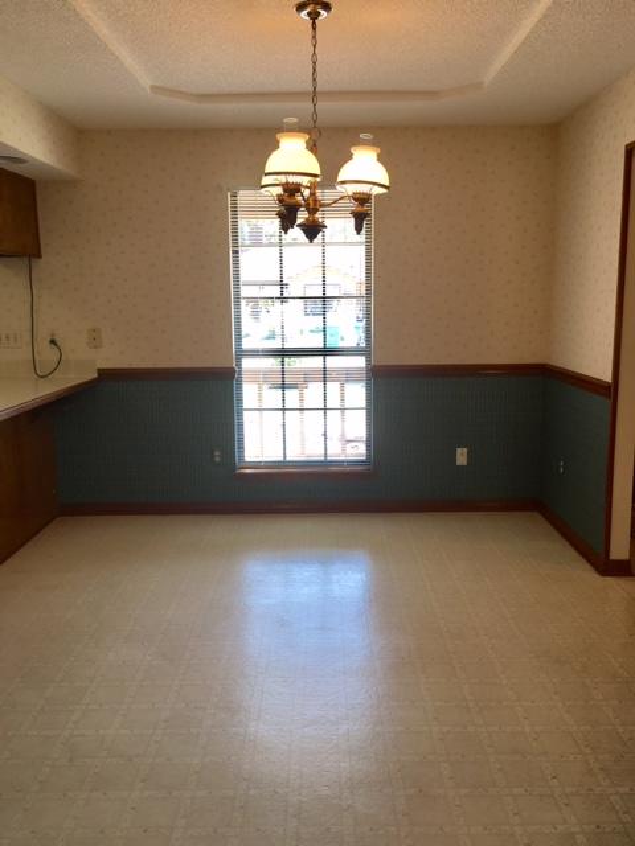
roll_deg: +0.1
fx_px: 709
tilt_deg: -8.2
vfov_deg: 61.7
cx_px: 318
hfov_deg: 48.2
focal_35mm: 29
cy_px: 423
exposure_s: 1/30
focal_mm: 4.15
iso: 25
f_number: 2.2
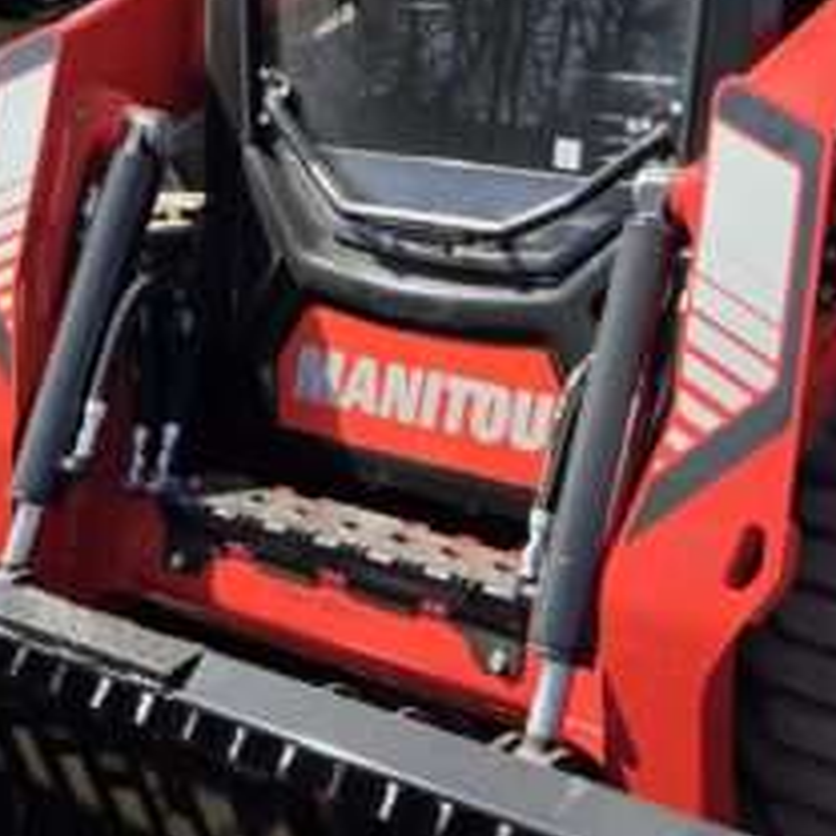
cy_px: 32
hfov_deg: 22.9
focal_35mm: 75
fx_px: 2049
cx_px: 269
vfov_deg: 22.3
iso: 80
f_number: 1.8
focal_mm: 5.4
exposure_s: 1/3160
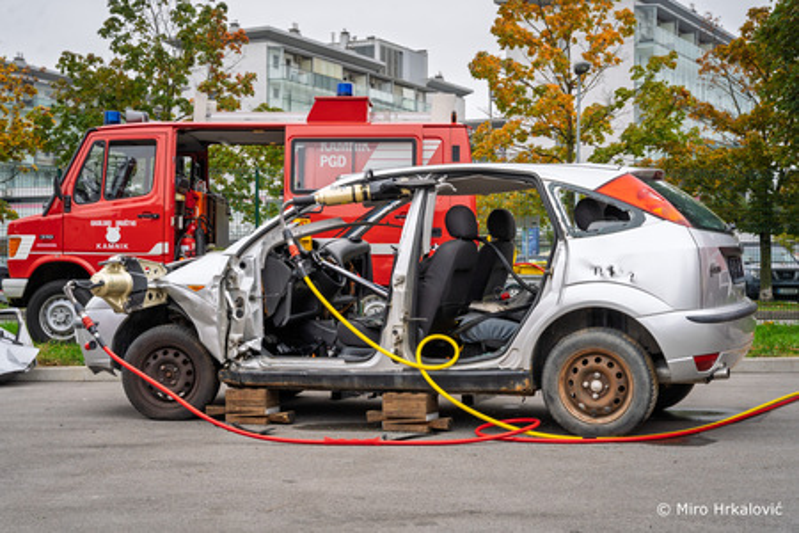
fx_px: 1187
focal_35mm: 54
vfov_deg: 25.3
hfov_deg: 37.2
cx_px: 400
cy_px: 266
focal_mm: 53.5
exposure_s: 1/125
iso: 500
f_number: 8
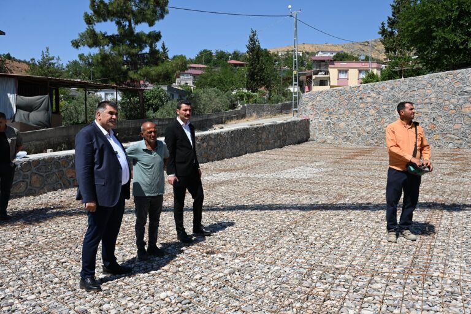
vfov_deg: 40.5
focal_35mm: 32
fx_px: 425
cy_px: 157
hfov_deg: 58.0
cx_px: 236
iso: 100
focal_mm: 32.5
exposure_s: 1/200
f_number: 11
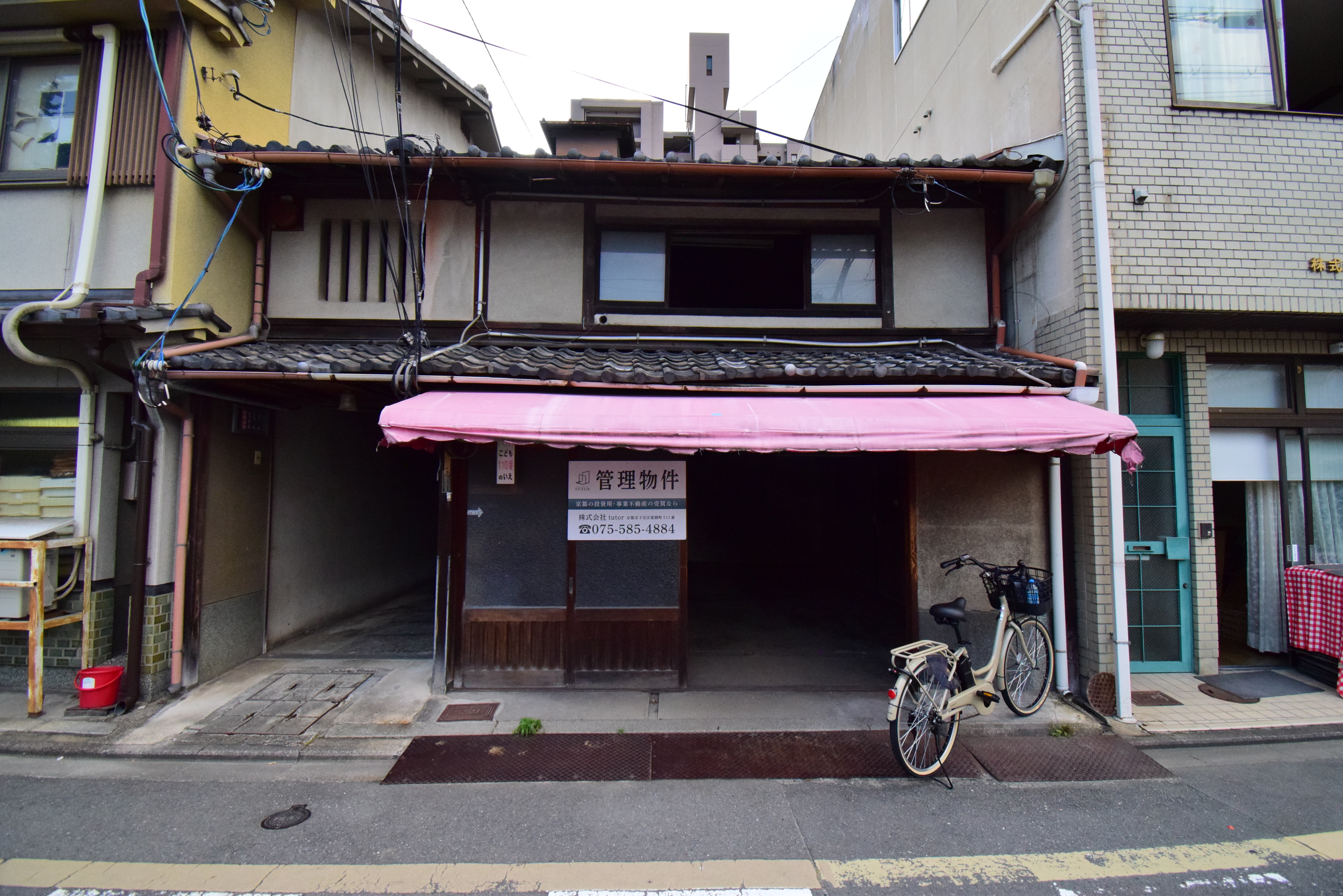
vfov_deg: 77.4
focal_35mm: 15
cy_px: 448
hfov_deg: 100.4
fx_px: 560
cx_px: 672
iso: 1600
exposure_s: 1/1500
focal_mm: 10
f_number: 6.7
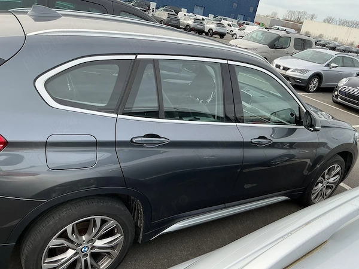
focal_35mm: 29
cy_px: 134
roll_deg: -10.7
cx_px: 180
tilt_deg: -22.8
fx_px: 301
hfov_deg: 61.7
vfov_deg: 48.2
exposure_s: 1/348
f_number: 1.8
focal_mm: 3
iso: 25
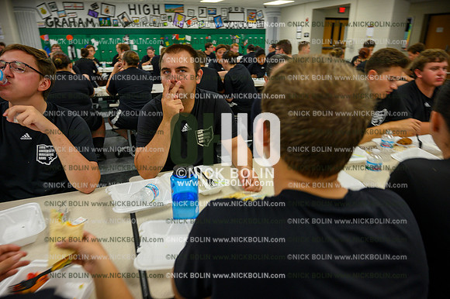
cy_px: 150
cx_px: 225
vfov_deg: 53.1
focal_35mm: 24
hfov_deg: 73.8
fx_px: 300
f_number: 4.5
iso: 200
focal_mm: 24
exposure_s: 1/50
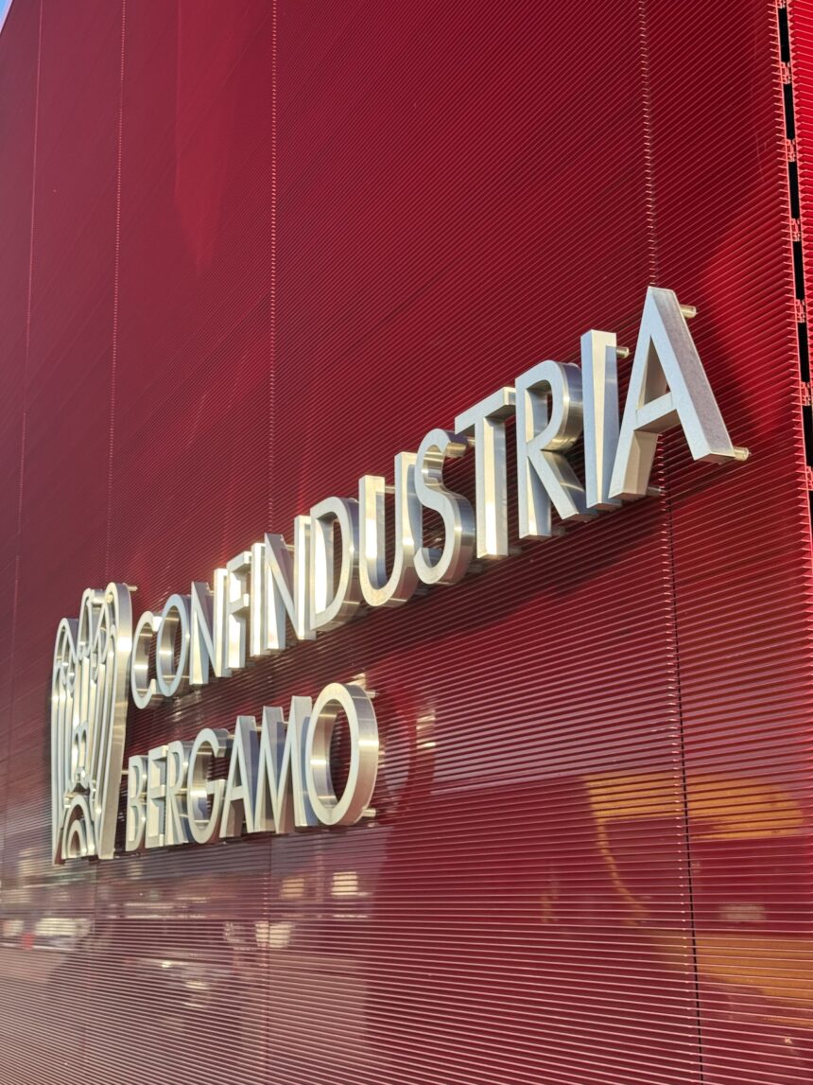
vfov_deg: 39.7
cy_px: 542
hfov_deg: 30.3
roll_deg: +1.4
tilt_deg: +13.4
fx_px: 1503
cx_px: 406
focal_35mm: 48
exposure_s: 1/1167
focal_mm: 6.76
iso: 80
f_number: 1.78
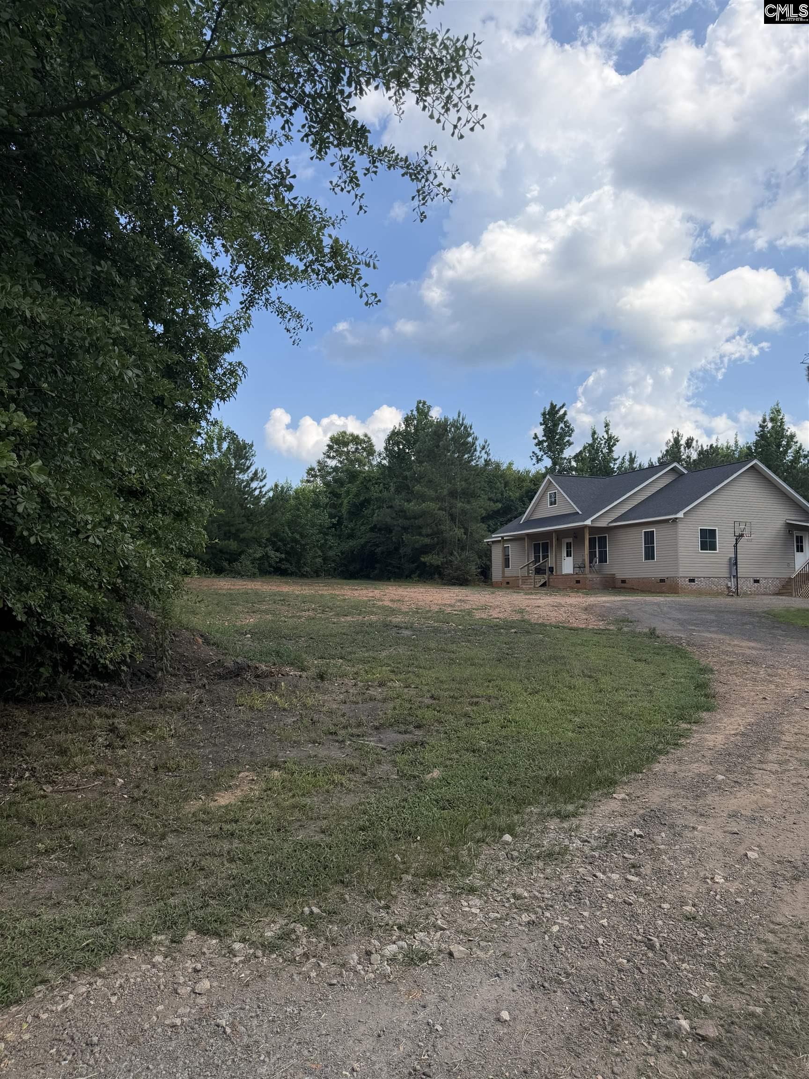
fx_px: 748
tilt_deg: +4.6
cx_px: 404
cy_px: 540
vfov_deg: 71.6
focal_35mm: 24
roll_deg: -0.7
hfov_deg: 56.8
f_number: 1.78
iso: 80
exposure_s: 1/3584
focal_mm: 6.76
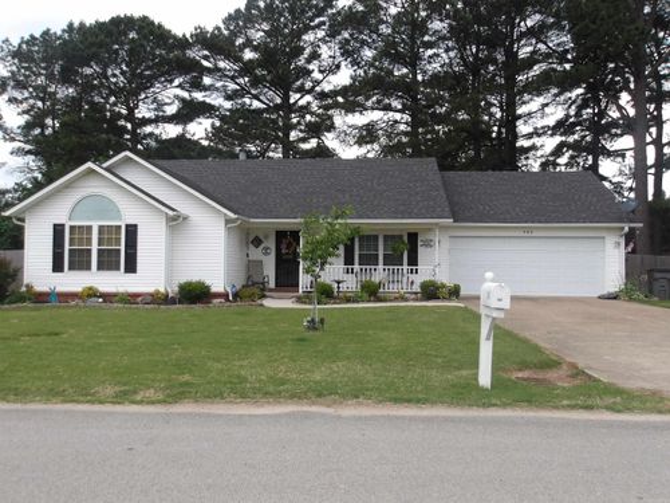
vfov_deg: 51.4
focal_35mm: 27
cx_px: 335
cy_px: 252
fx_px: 523
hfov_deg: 65.3
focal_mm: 4.9
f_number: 3
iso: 100
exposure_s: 1/474
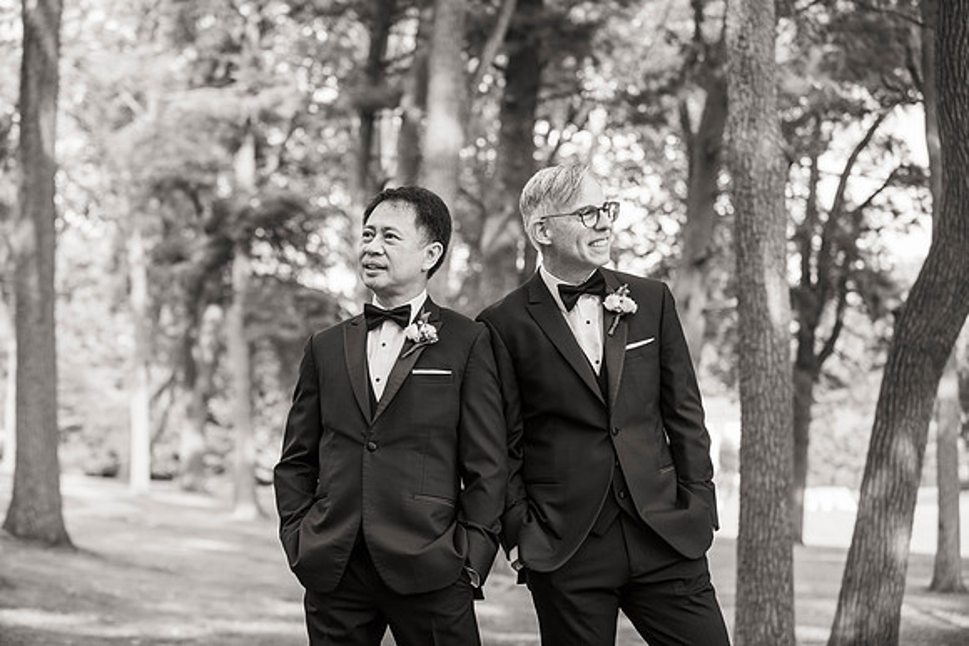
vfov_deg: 19.0
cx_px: 473
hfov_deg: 28.2
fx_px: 1929
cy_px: 315
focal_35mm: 72
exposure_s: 1/400
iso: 400
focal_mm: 70
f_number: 3.5
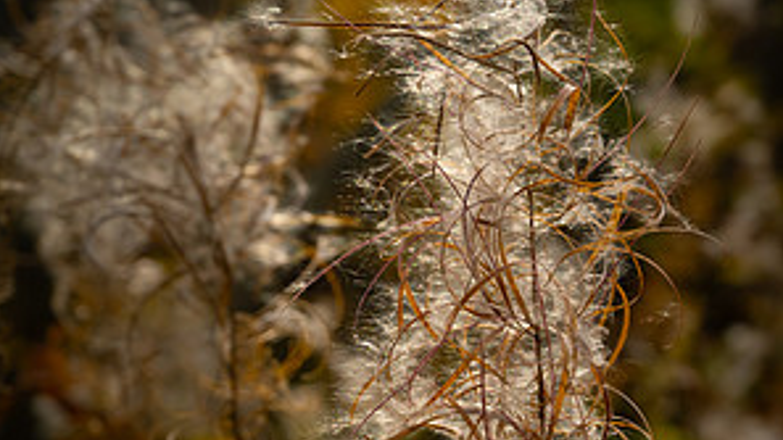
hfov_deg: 16.3
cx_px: 520
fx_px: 2720
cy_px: 266
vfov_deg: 9.3
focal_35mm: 131
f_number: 4
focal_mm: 55
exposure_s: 1/400
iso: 200
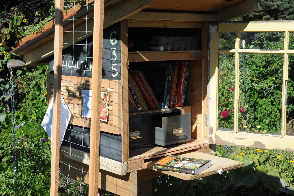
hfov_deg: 33.4
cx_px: 147
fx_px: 490
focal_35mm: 60
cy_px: 98
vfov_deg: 22.6
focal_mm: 60
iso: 3200
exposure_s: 1/1250
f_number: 18
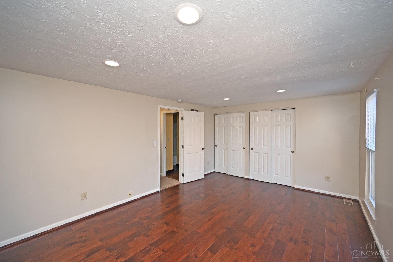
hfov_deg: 104.3
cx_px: 196
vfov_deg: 81.2
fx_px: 153
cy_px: 131
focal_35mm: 14
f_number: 4
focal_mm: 14
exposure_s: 1/60
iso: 320
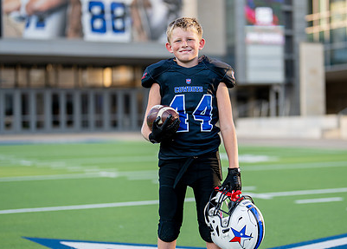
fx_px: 878
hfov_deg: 22.3
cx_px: 203
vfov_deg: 16.1
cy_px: 136
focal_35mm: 89
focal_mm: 50
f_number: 1.2
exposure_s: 1/2000
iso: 100
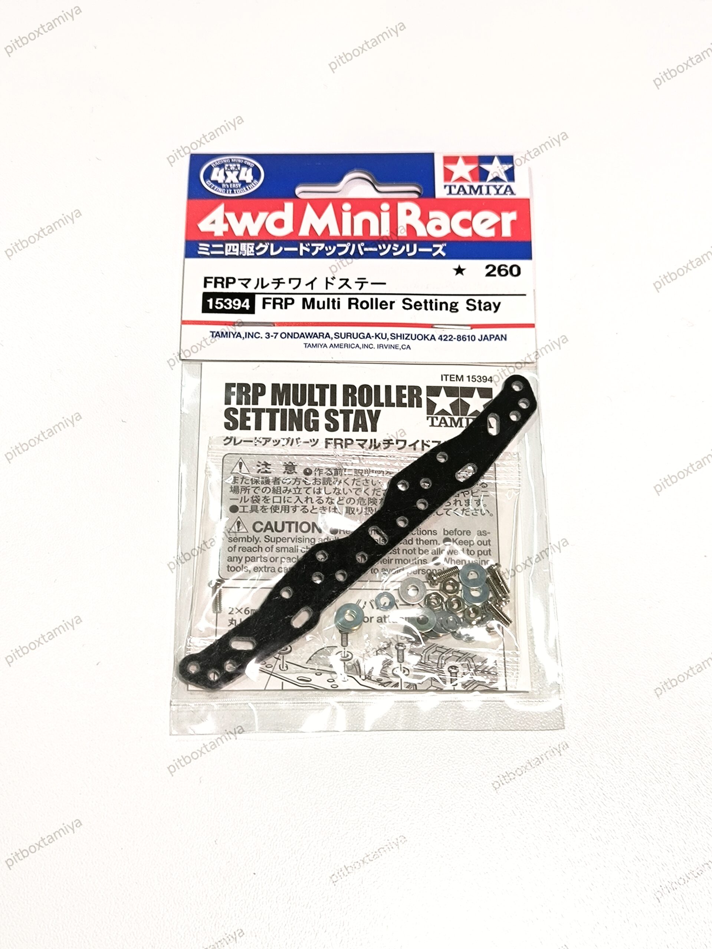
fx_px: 1372
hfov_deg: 29.1
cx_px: 356
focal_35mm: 50
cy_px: 474
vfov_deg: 38.2
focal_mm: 6.92
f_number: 1.9
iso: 200
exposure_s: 1/101
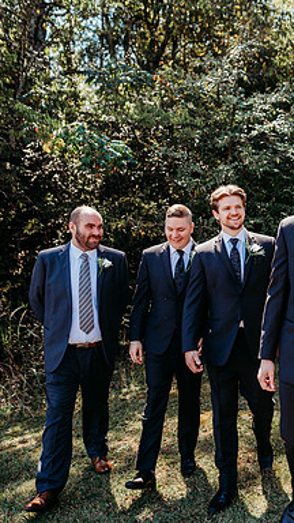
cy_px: 262
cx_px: 306
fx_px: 527
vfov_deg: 52.8
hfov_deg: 28.8
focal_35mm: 38
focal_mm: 24
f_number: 2.8
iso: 100
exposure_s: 1/400
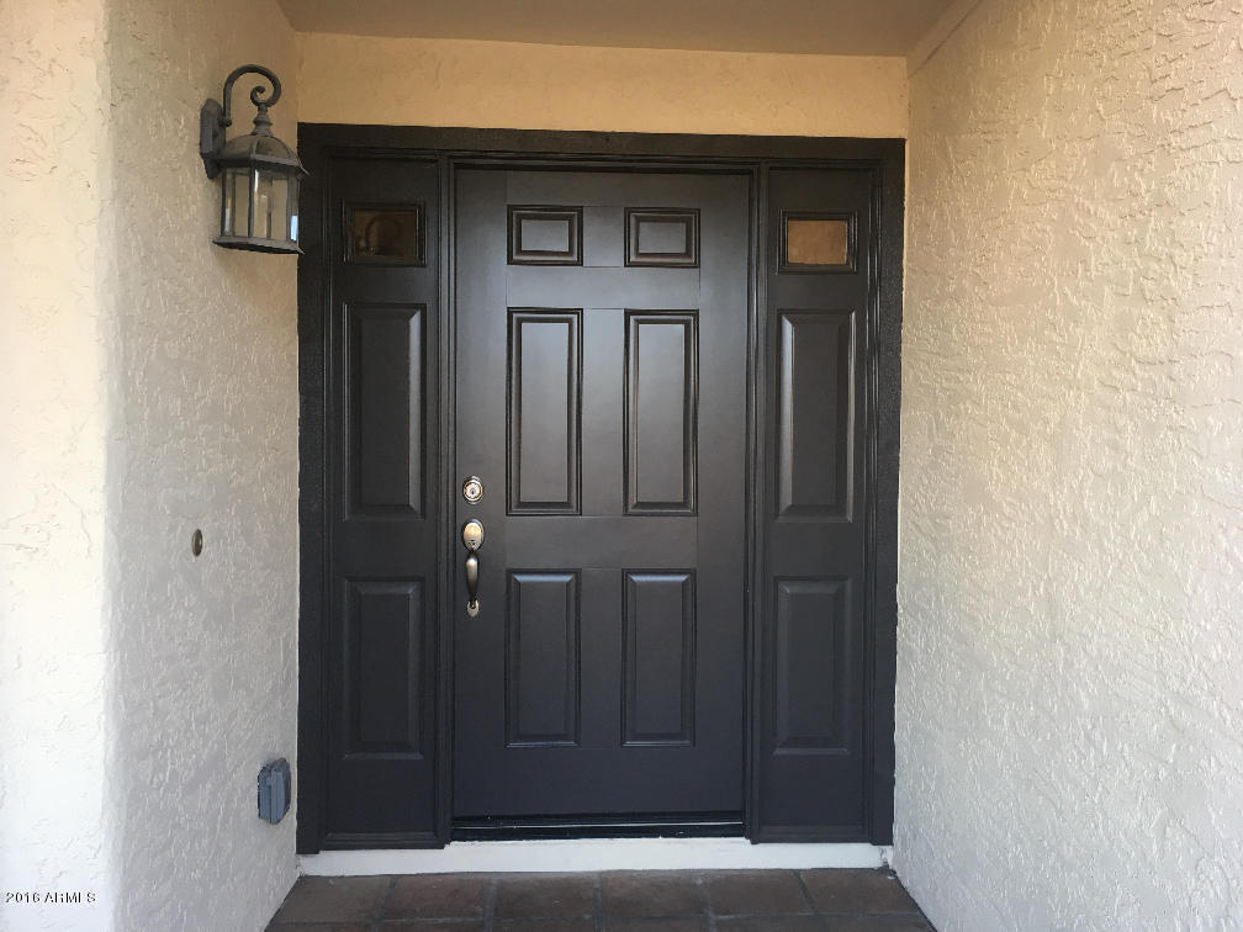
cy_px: 466
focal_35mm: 29
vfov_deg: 48.2
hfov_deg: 61.7
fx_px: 1041
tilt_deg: -1.1
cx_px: 622
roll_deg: -0.2
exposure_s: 1/30
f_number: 2.2
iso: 25
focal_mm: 4.15
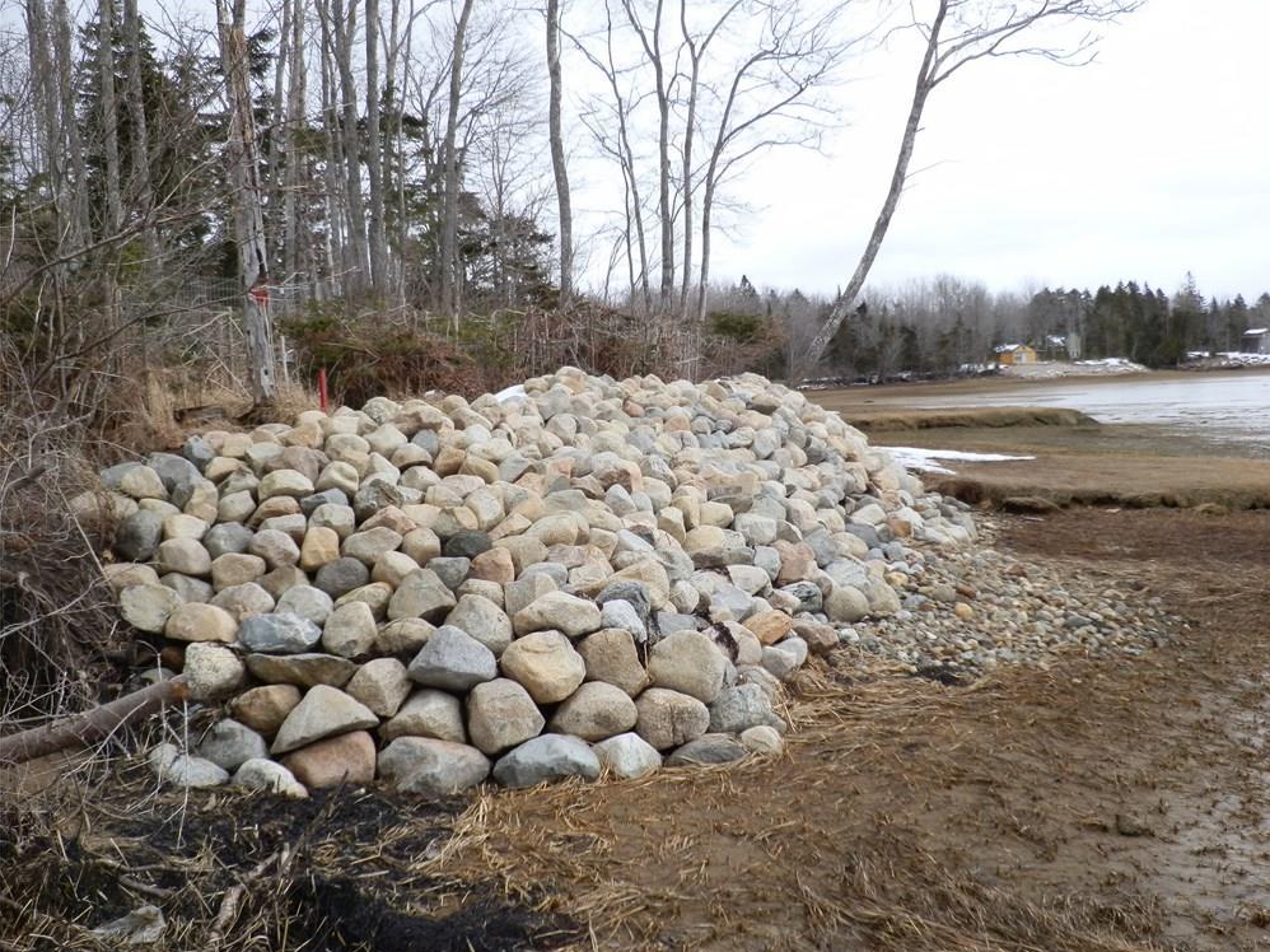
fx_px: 1430
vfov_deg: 36.8
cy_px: 479
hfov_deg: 47.9
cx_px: 650
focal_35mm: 39
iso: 80
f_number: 3.5
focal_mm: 6.85
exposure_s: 1/400
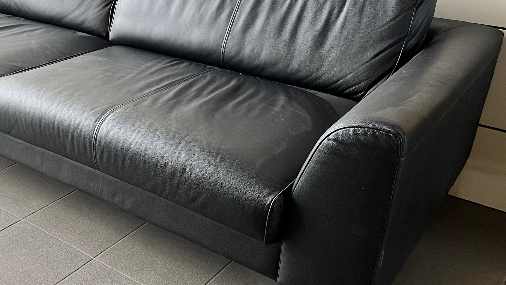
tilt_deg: -23.5
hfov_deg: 46.4
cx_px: 158
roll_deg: +0.0
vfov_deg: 27.7
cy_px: 128
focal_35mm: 43
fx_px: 577
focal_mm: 5.1
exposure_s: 1/91
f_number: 1.6
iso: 125
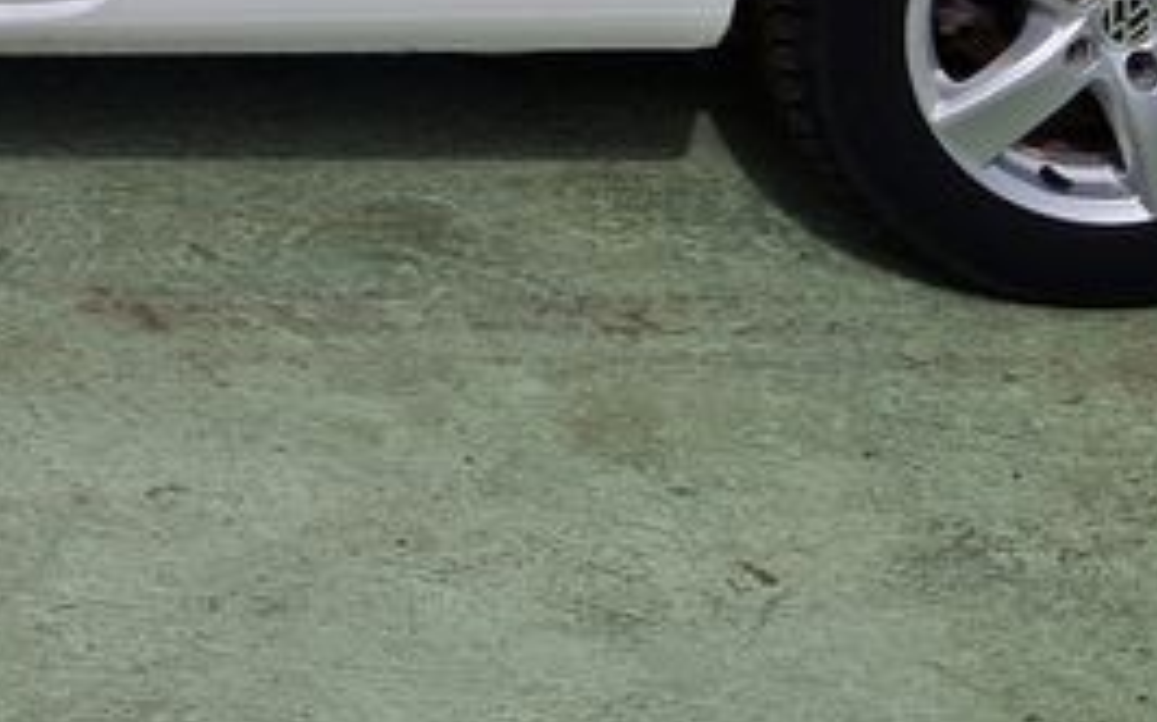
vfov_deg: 12.7
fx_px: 2963
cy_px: -557
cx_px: -244
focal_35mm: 94
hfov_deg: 20.6
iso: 50
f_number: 1.8
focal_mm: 5.4
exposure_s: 1/3952
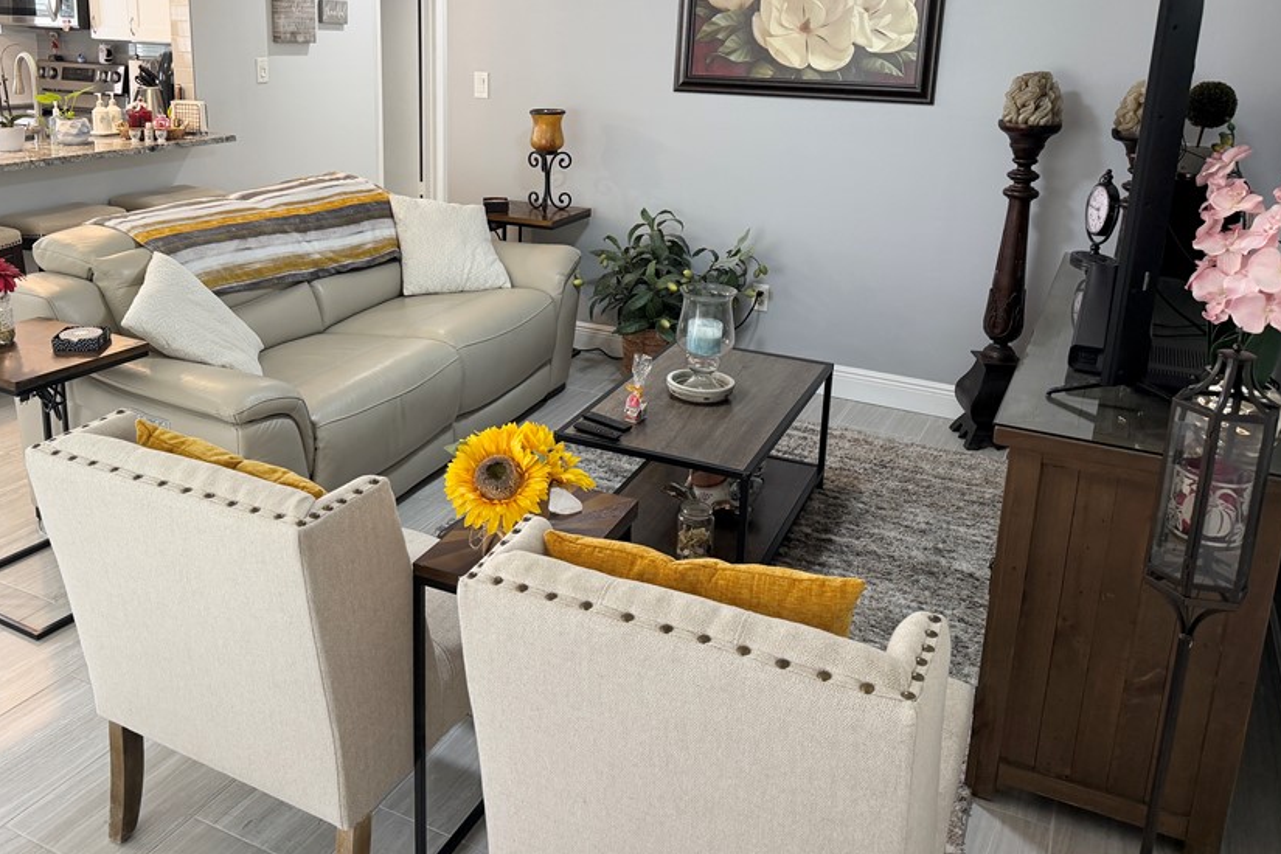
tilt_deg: -13.6
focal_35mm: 31
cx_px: 531
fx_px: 1103
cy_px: 270
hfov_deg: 59.9
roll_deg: -1.1
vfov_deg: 41.7
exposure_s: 1/60
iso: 160
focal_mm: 6.76
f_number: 1.78
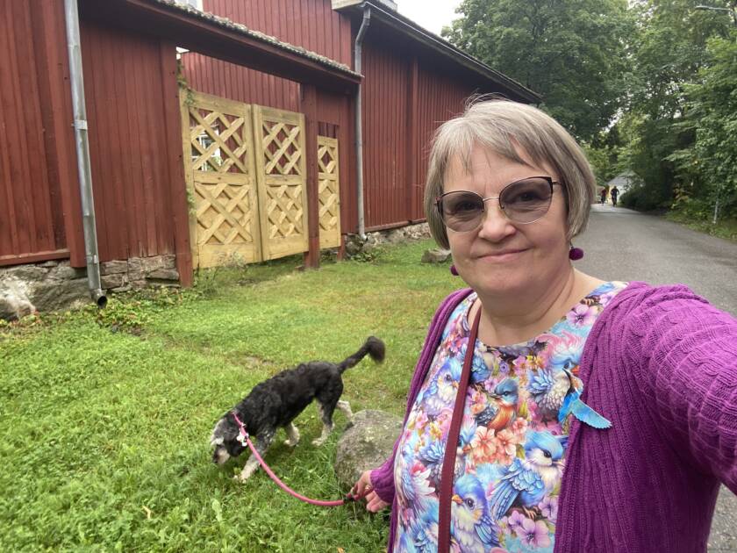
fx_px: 490
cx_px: 368
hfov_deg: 73.9
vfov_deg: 58.9
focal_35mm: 23
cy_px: 276
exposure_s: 1/122
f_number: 2.2
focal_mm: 2.71
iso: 32
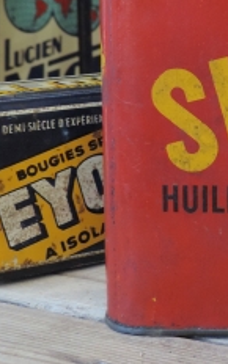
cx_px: 288
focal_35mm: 96
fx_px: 954
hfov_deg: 13.2
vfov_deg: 21.2
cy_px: 39
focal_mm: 6.2
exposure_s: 1/25
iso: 400
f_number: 3.3
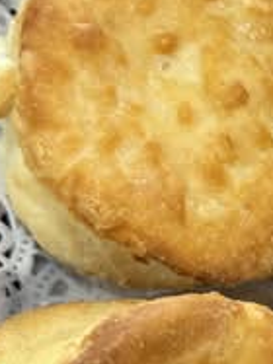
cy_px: 207
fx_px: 990
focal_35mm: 94
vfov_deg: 20.9
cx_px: 386
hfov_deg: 14.8
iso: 250
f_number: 1.78
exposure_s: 1/60
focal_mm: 6.76
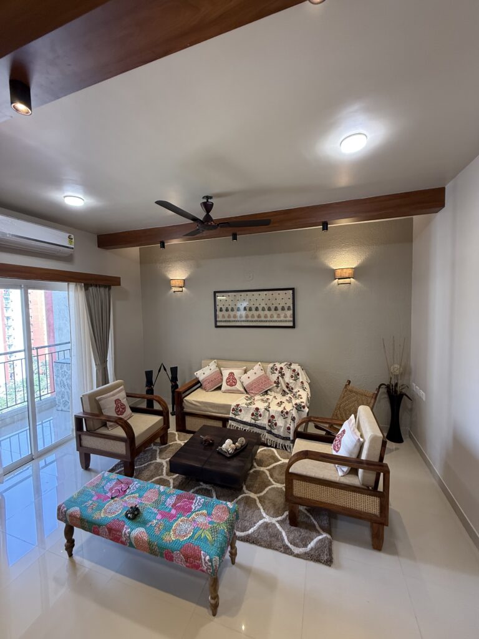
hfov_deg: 85.7
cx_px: 240
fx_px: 258
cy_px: 320
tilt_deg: -1.8
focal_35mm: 14
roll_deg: +0.6
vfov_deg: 102.1
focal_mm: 2.22
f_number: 2.2
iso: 250
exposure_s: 1/100
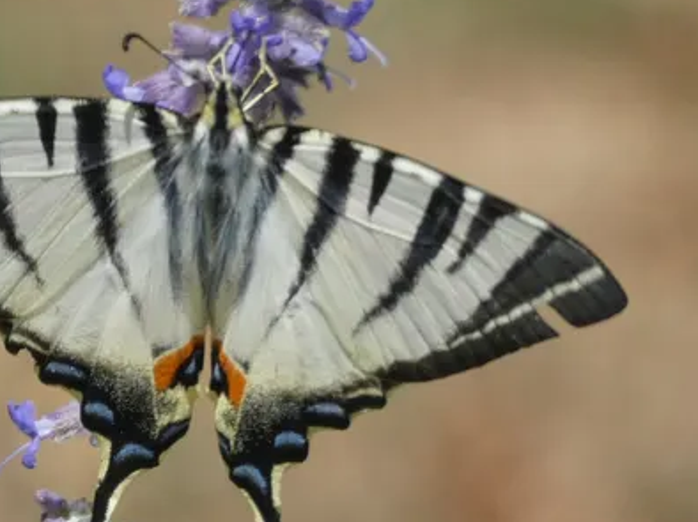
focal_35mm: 1044
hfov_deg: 1.9
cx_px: 225
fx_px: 21038
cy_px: 327
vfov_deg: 1.4
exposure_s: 1/125
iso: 80
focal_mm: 115
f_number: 5.6
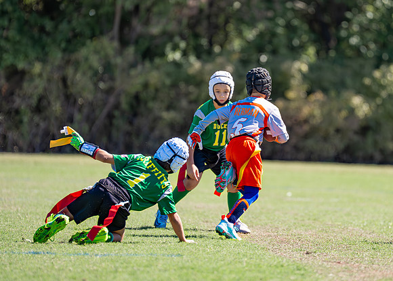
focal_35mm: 295
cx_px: 269
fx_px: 3288
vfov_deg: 4.9
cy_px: 118
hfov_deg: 6.8
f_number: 2.8
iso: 200
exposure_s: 1/2000
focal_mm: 200
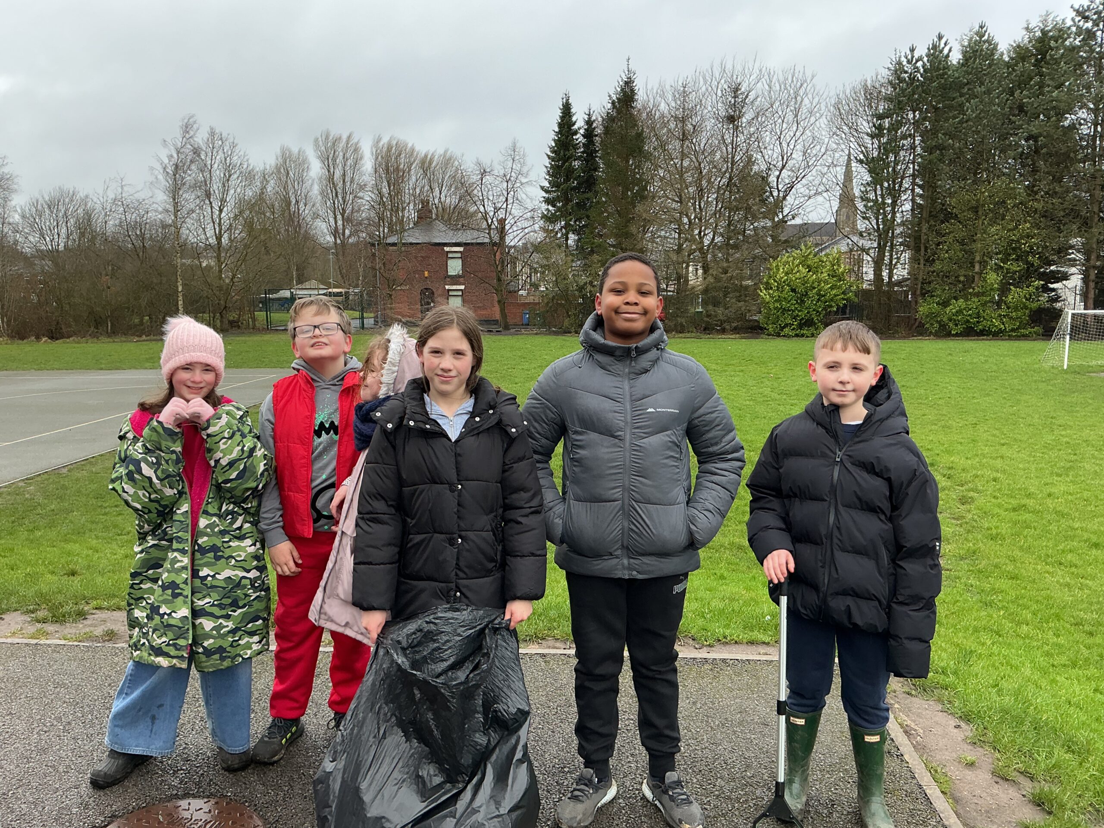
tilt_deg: -8.7
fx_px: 925
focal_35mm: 29
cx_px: 552
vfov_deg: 48.2
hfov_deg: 61.7
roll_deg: +0.2
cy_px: 414
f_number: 1.8
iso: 20
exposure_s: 1/151
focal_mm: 3
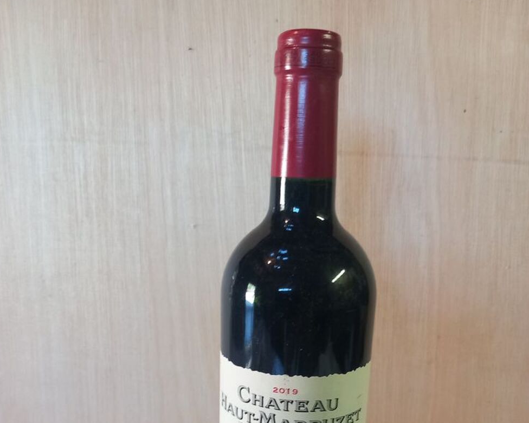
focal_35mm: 36
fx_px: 564
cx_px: 264
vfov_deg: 39.3
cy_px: 349
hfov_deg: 50.3
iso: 250
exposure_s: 1/50
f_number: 1.8
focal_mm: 4
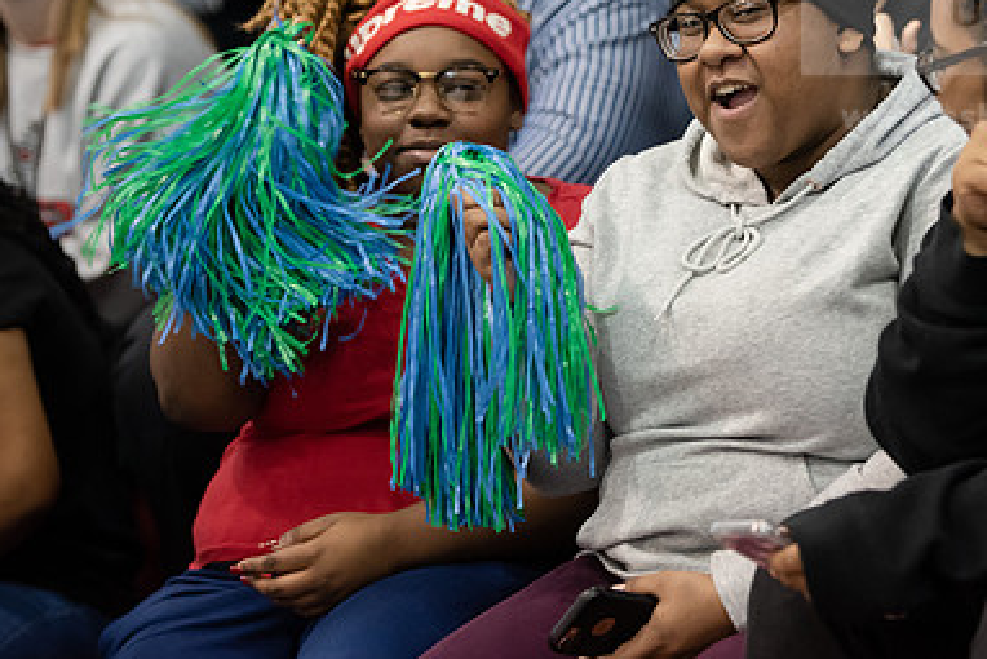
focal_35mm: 170
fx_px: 4662
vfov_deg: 8.1
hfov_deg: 12.1
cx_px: 723
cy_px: 172
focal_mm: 112
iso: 4000
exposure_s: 1/200
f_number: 3.2
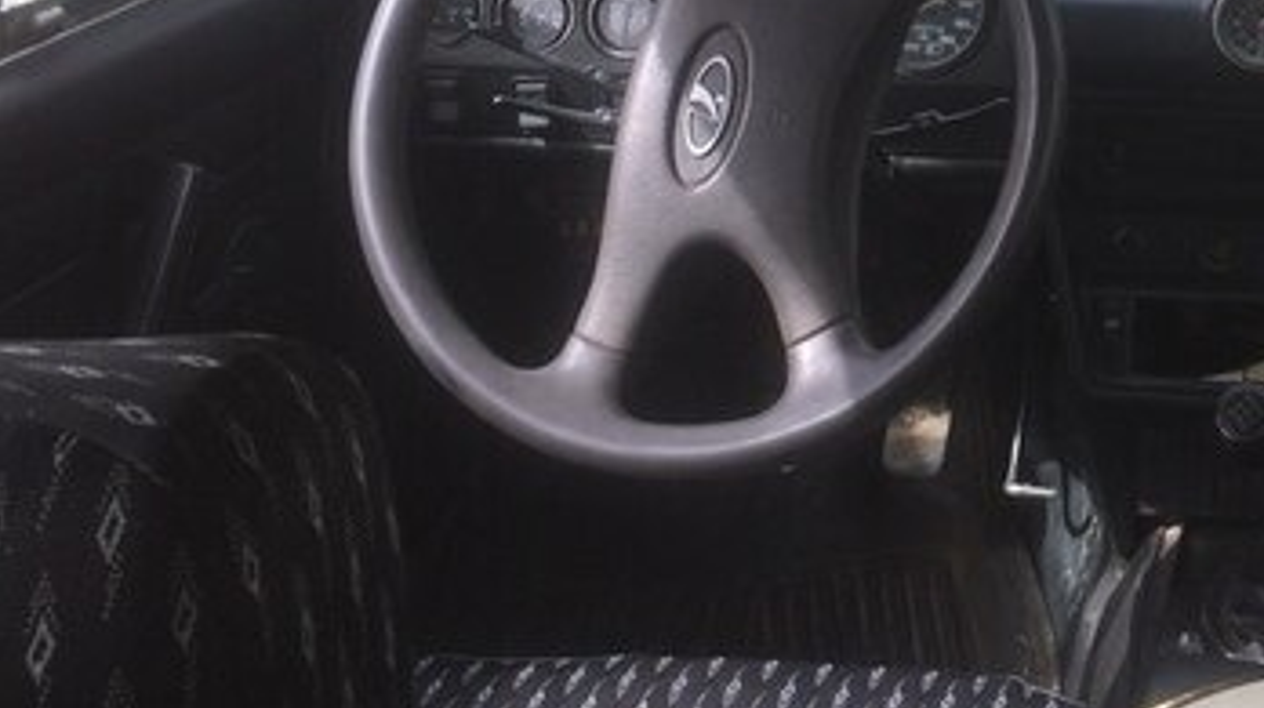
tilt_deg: -14.5
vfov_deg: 19.2
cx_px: 1133
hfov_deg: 33.1
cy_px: -67
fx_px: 2009
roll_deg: -0.6
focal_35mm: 60
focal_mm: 4.15
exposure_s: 1/228
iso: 32
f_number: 2.2
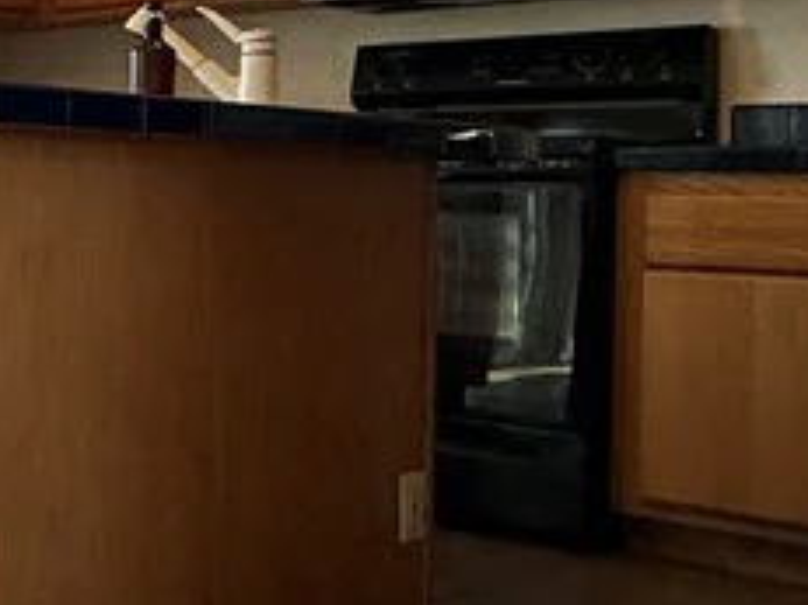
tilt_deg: +0.7
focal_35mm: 62
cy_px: 168
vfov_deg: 23.4
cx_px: -654
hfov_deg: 21.0
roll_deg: -1.8
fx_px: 1446
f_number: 2.2
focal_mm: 2.22
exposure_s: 1/120
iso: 100
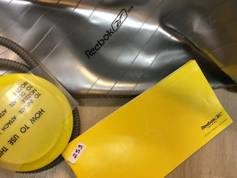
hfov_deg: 61.7
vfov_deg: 48.2
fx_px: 199
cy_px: 89
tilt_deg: -73.4
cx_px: 118
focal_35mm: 29
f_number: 2.2
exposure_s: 1/17
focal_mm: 4.15
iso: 40
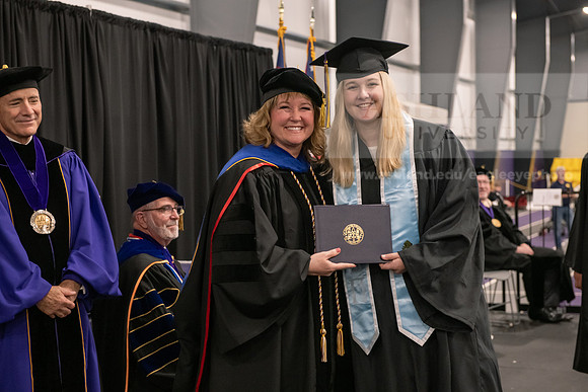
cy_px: 196
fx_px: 1078
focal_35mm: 66
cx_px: 294
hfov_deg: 30.5
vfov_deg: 20.6
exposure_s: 1/125
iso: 2500
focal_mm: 66
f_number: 5
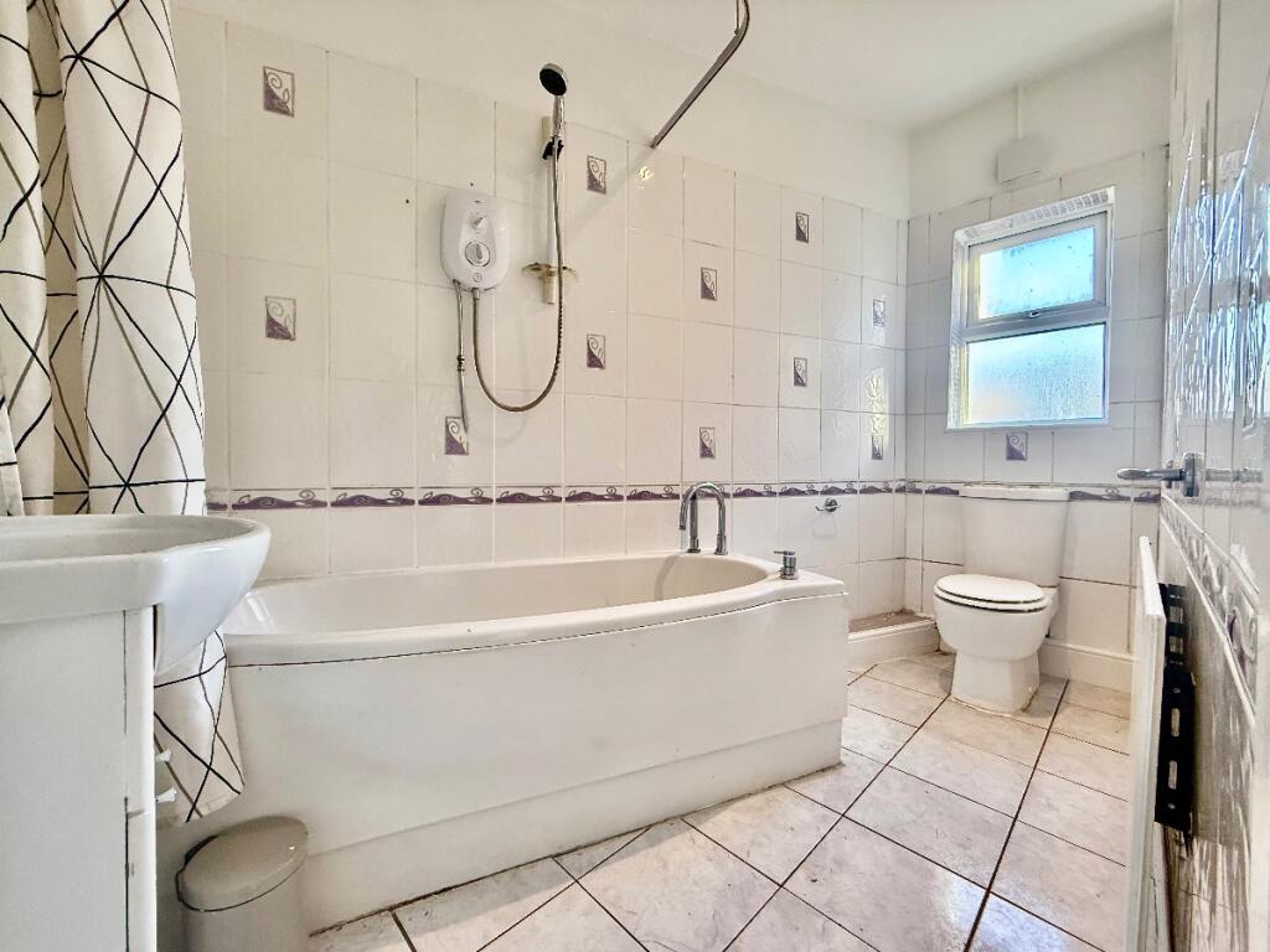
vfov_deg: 85.7
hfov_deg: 102.1
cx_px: 635
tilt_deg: -0.9
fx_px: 514
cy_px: 476
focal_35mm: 14
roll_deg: -0.4
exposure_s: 1/99
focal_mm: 2.22
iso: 200
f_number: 2.2
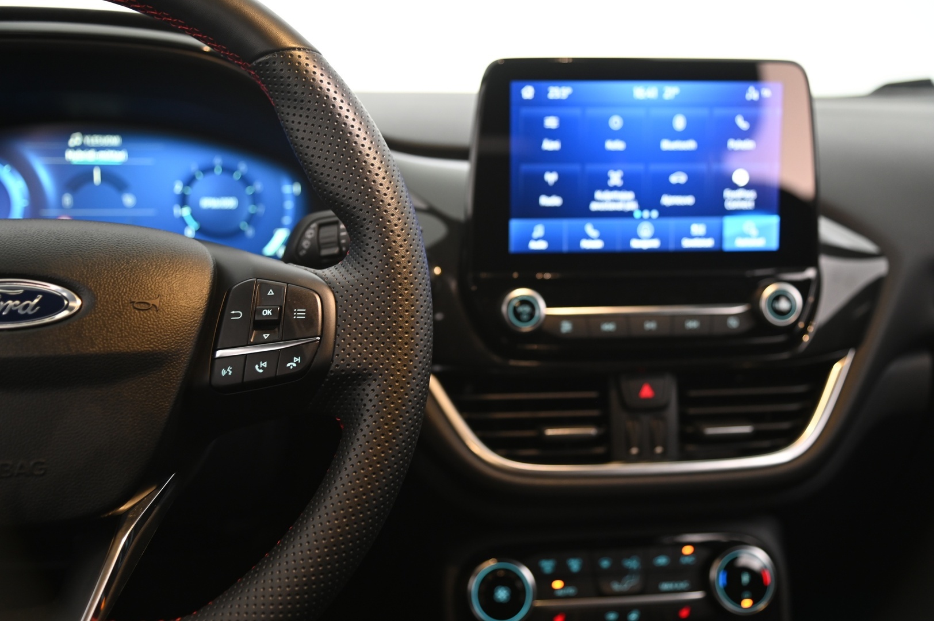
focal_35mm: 48
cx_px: 467
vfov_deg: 28.0
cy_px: 310
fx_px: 1244
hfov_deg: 41.1
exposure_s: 1/10
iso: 1000
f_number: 4
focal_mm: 48
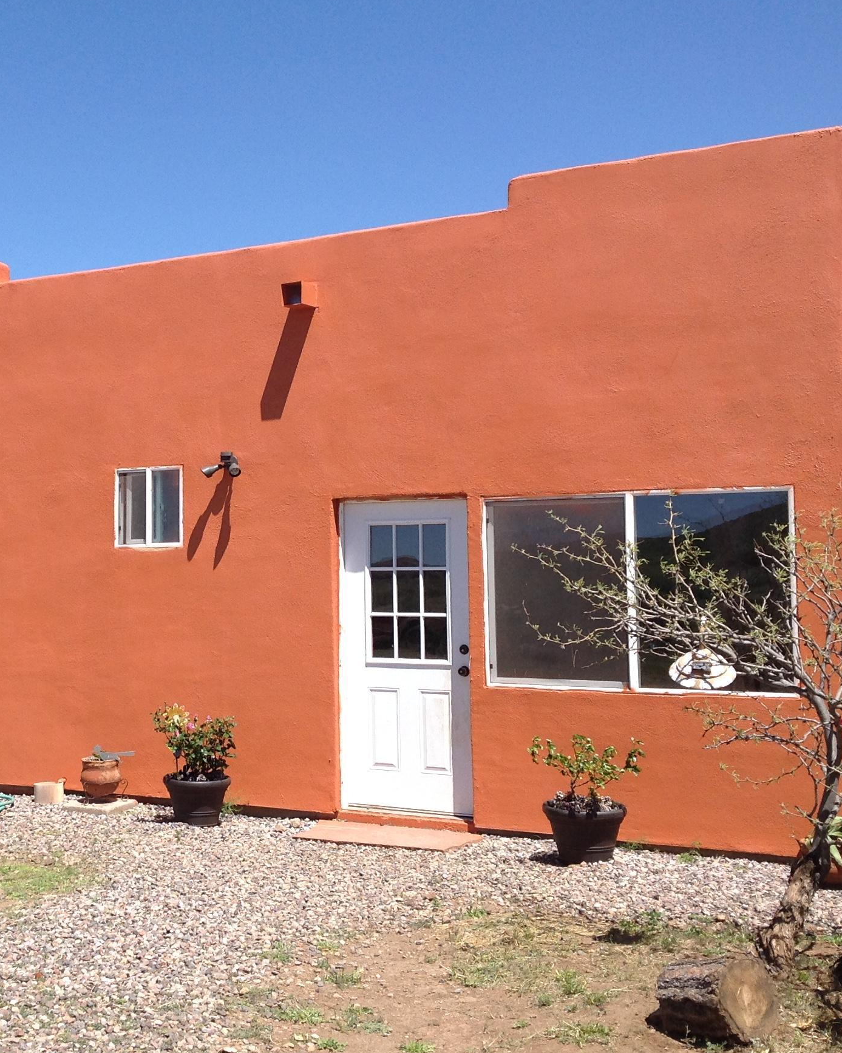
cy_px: 506
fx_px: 1589
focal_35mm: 51
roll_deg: -2.2
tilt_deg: +1.9
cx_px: 163
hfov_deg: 29.0
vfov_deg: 36.7
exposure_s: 1/1779
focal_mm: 4.28
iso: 50
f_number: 2.4
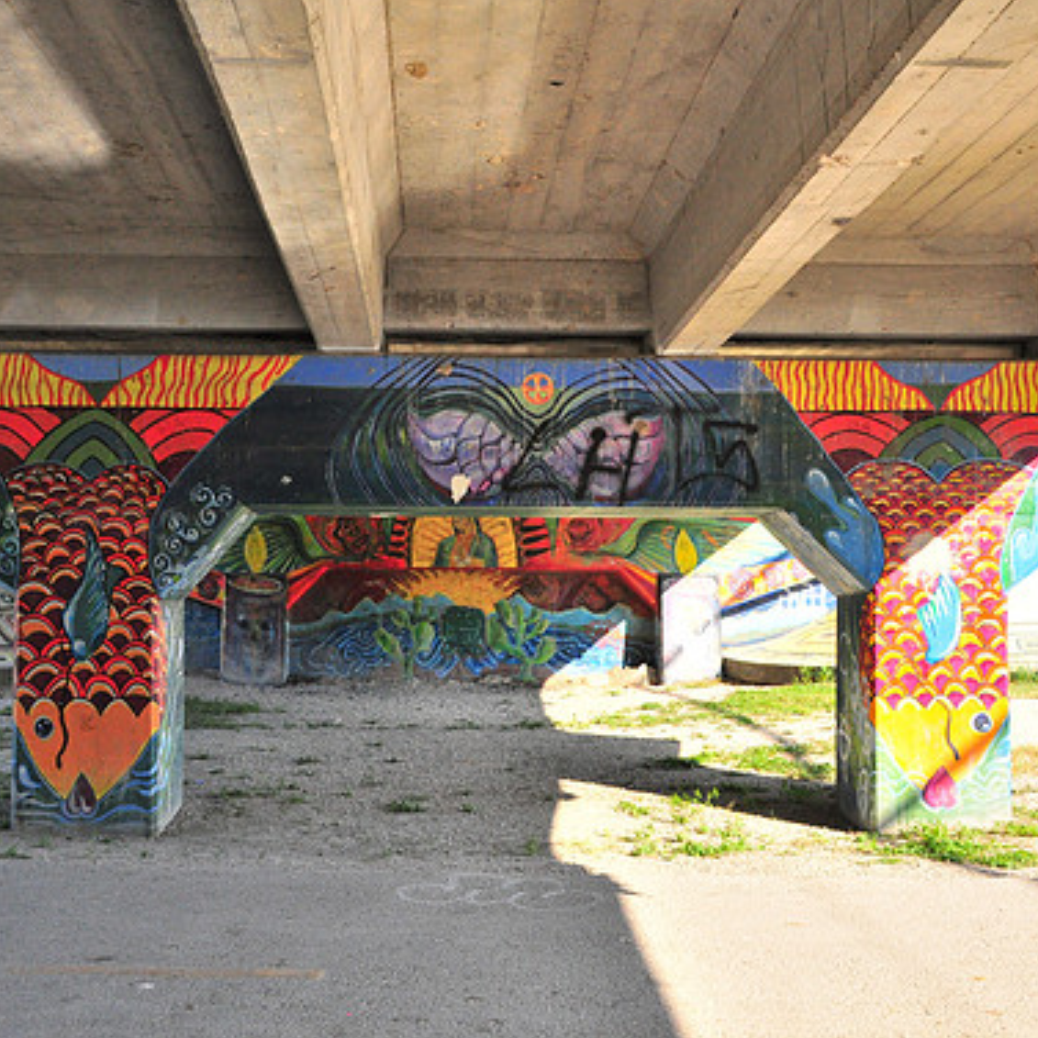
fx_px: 1594
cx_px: 507
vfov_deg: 36.1
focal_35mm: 47
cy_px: 513
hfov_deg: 36.1
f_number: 10
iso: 800
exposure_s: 1/400
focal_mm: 24
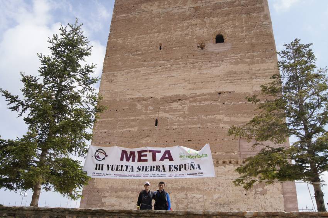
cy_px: 109
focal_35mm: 33
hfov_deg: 57.3
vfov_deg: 39.9
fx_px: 300
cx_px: 164
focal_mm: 22
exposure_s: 1/500
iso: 200
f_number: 9
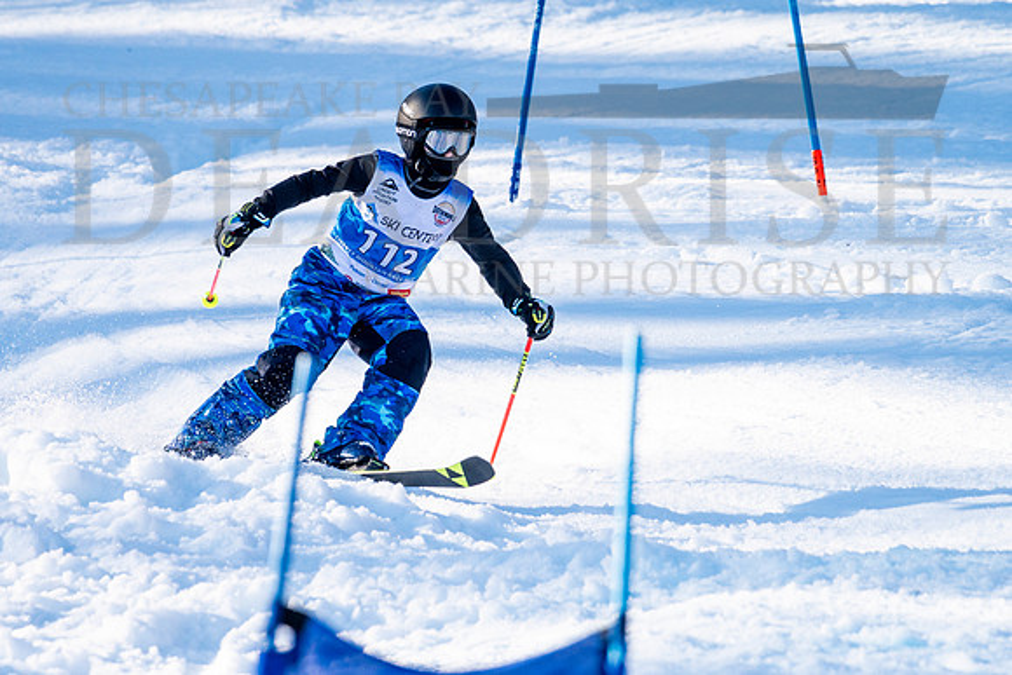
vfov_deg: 2.2
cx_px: 434
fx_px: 17978
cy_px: 290
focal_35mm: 639
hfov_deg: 3.2
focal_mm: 560
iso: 1250
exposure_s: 1/2000
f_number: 8
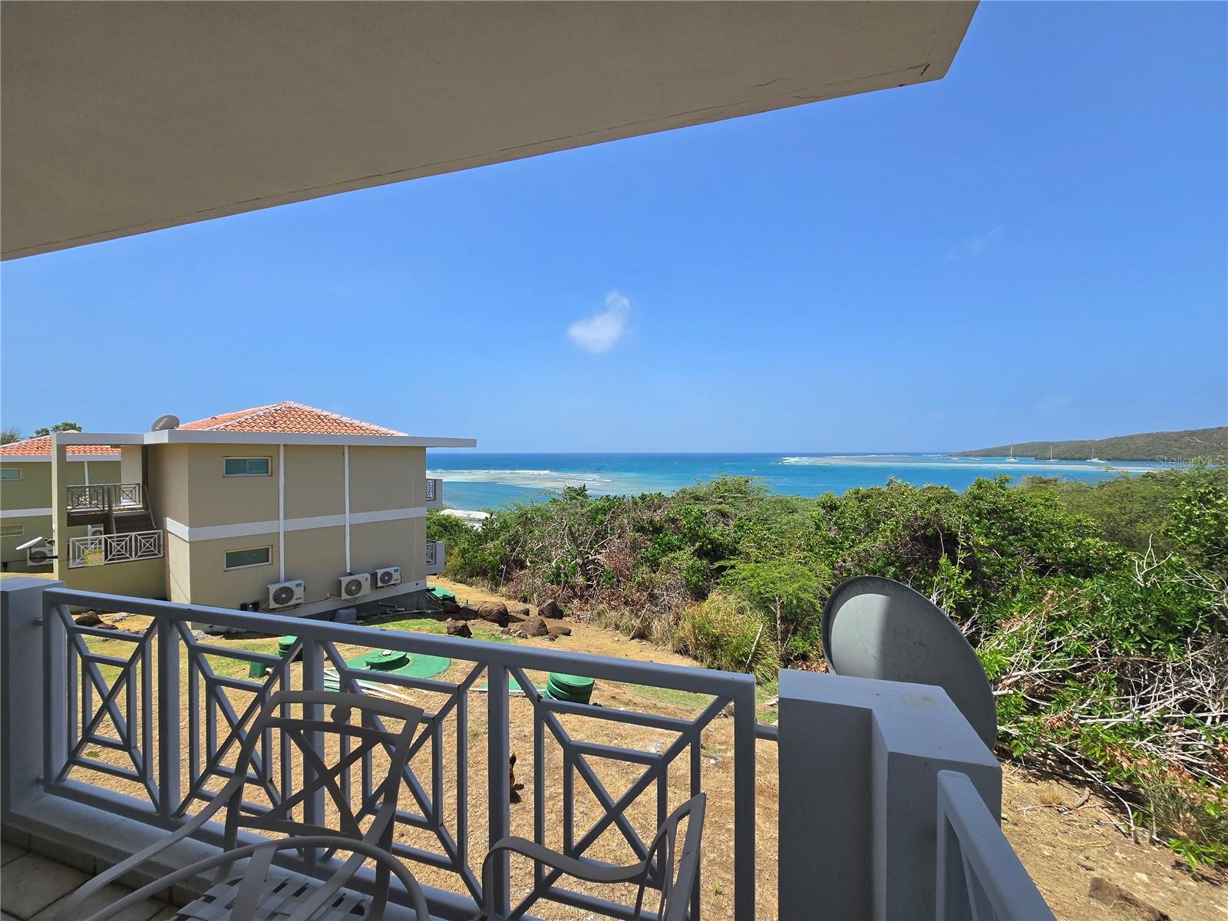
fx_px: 461
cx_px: 614
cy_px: 460
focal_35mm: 13
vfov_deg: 89.9
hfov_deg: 106.2
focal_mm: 2.2
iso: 50
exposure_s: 1/2333
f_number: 2.2
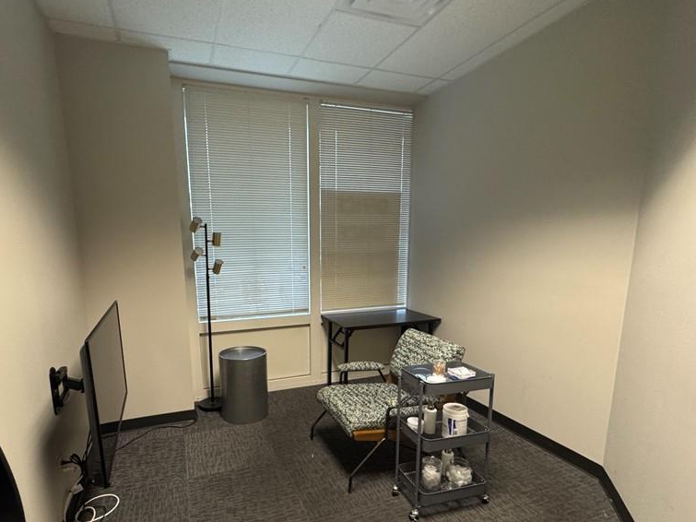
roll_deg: -0.2
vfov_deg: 67.9
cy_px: 315
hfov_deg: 84.3
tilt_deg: -8.8
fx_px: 382
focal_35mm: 19
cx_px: 307
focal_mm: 2.22
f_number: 2.2
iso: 500
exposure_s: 1/60
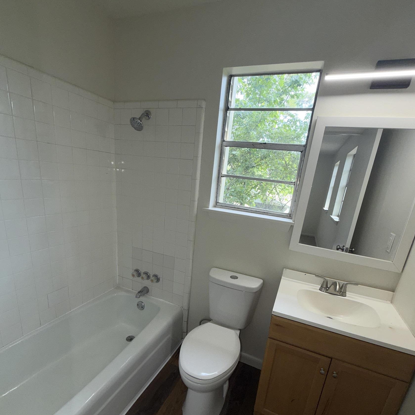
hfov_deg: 84.0
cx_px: 210
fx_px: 231
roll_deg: -5.6
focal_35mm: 17
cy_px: 244
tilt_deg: -16.8
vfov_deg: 83.2
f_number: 2.2
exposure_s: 1/120
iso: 32
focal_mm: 2.22
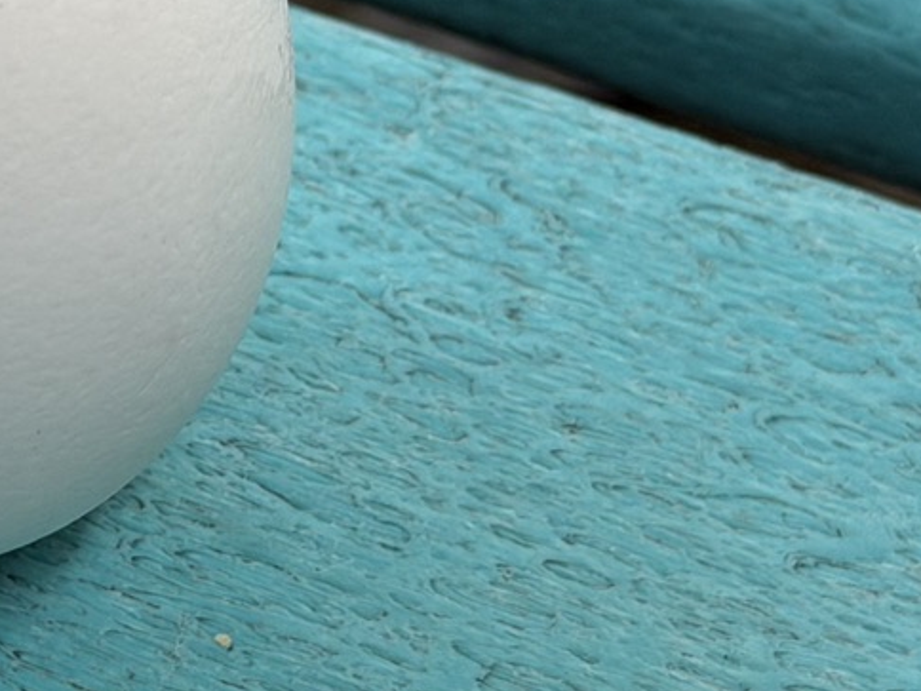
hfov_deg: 15.1
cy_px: 139
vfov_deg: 11.6
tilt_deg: -45.4
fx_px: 3379
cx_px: -139
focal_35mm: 127
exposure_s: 1/121
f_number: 1.78
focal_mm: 6.76
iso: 50
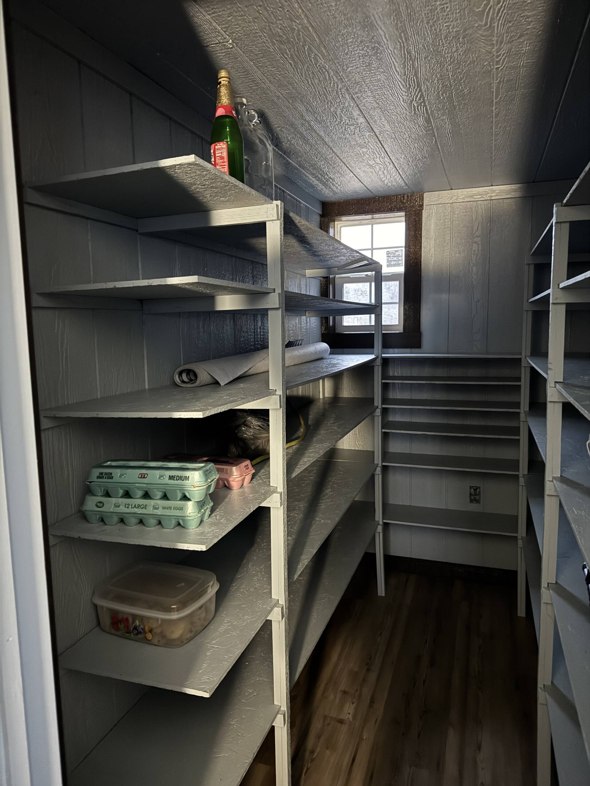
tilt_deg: -6.8
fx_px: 545
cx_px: 295
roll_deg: +0.9
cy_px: 393
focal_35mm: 24
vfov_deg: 71.6
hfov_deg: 56.8
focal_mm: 6.76
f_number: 1.78
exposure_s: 1/11
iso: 1000
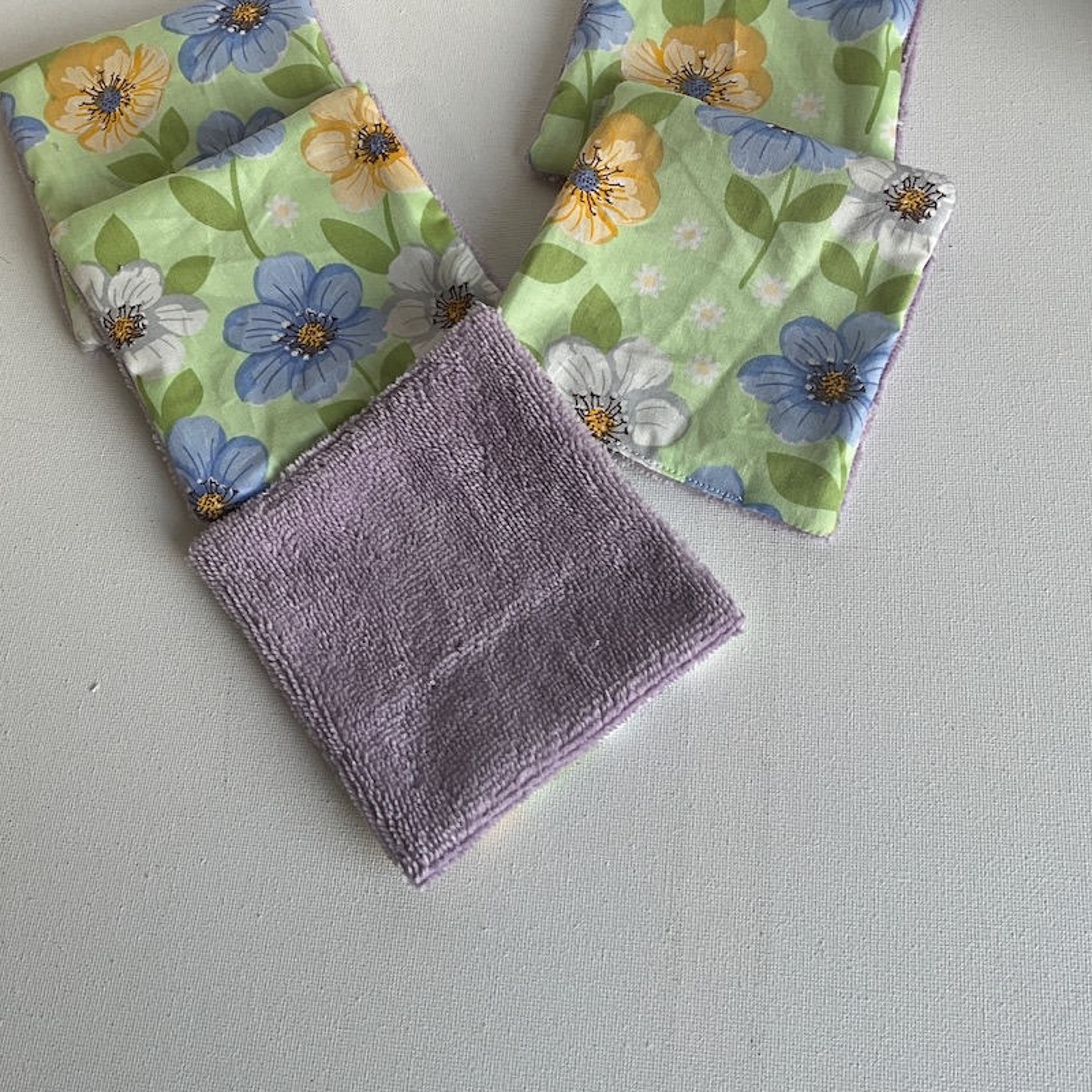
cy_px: 317
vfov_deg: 40.1
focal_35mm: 41
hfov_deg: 40.9
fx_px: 1463
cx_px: 509
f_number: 1.8
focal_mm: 3
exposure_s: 1/146
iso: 20
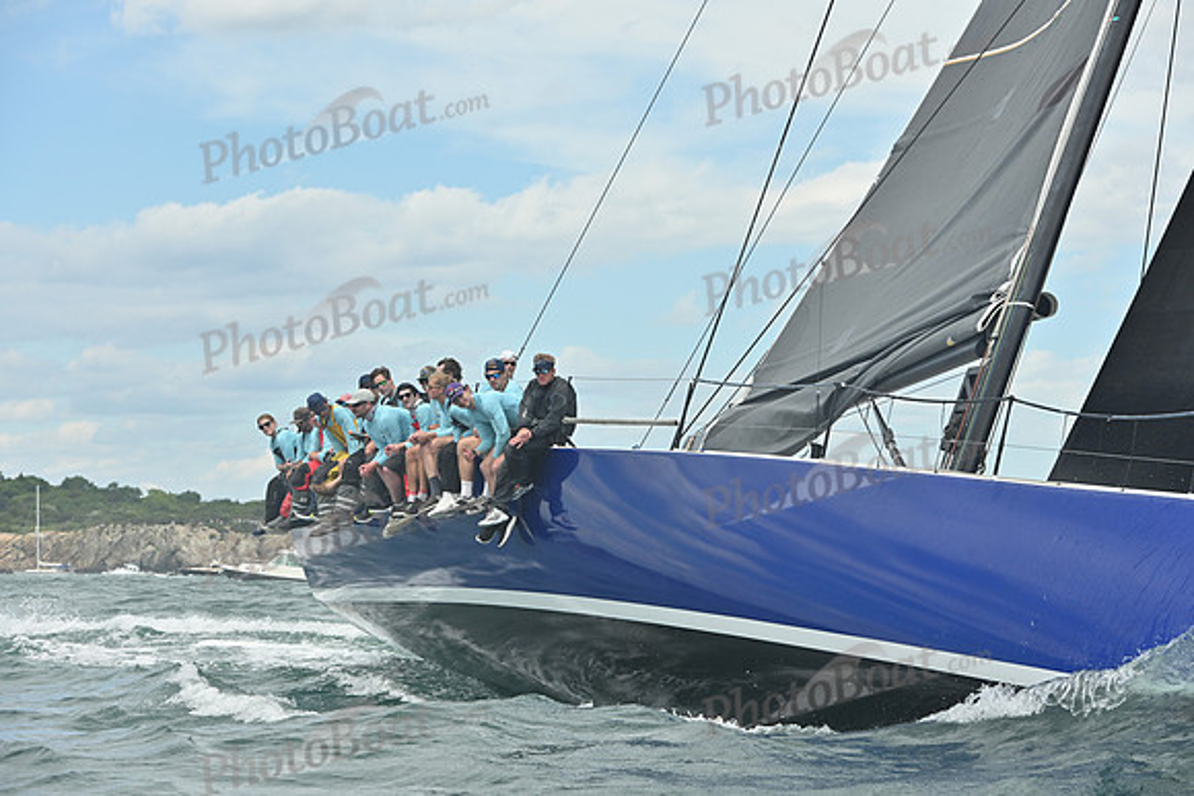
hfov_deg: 16.8
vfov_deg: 11.2
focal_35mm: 122
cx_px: 597
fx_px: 4047
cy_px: 398
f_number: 7.1
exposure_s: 1/1250
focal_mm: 122
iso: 250
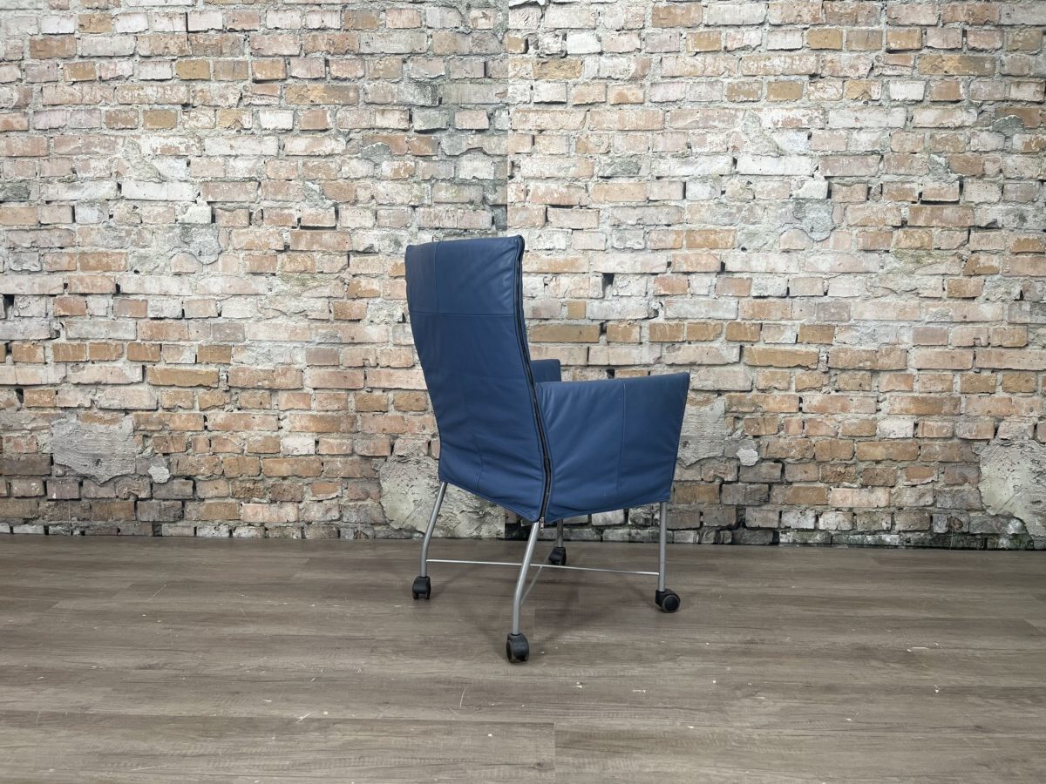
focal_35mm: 26
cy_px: 392
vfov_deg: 53.1
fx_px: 786
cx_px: 523
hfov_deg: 67.3
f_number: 1.6
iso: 100
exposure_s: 1/100
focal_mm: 5.1
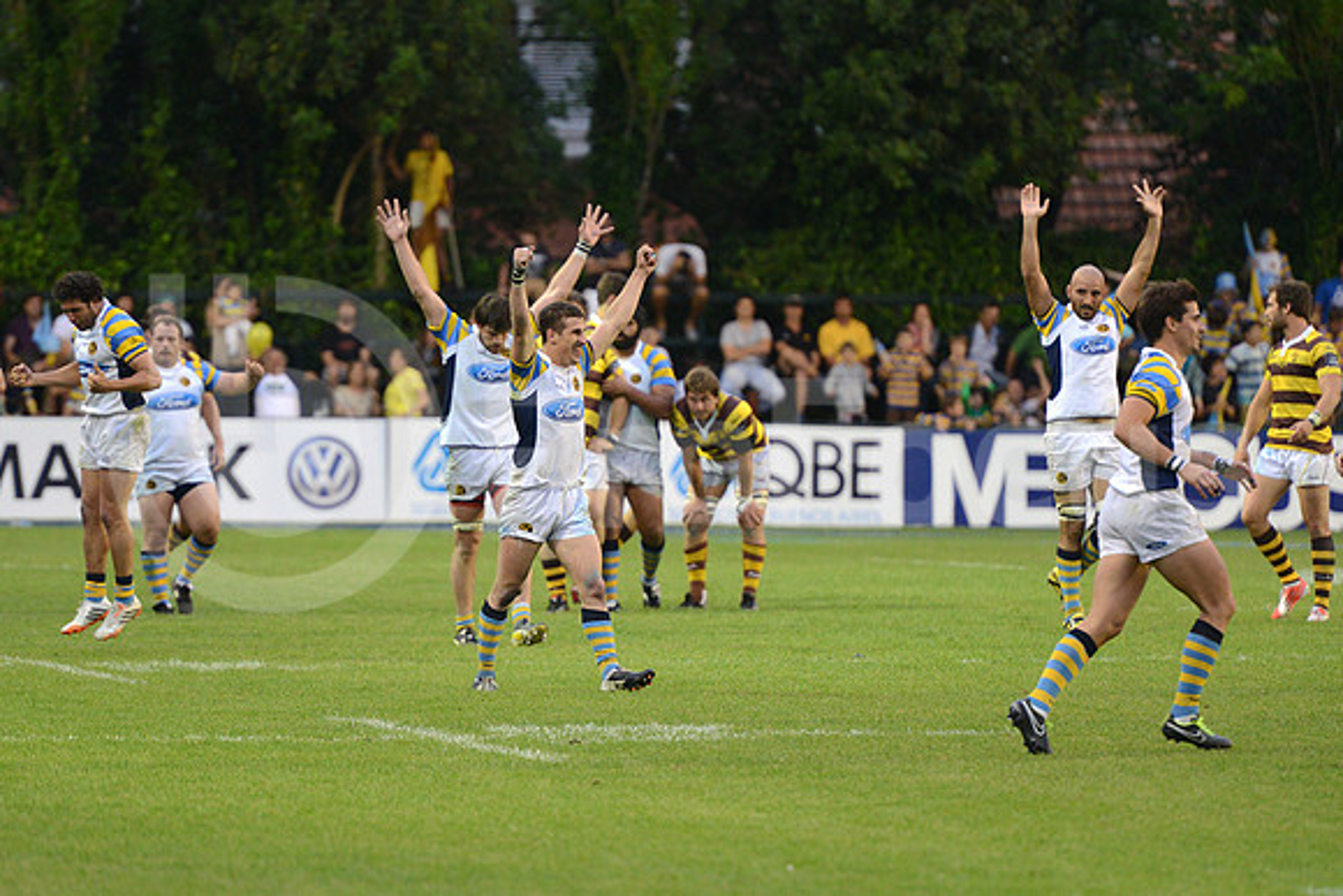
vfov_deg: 5.1
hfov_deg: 7.6
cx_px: 672
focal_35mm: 270
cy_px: 448
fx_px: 10074
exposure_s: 1/500
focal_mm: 270
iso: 2500
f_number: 4
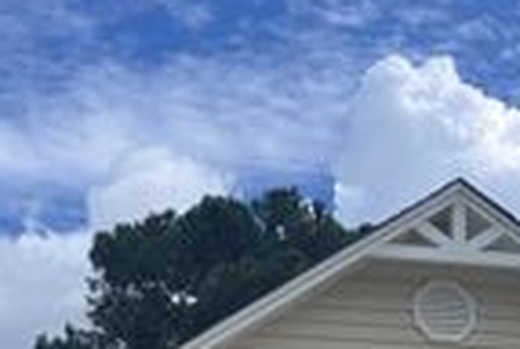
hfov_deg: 22.9
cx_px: 87
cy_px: 576
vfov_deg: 14.4
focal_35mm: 87
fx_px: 1259
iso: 80
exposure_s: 1/8929
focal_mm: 6.86
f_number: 1.78
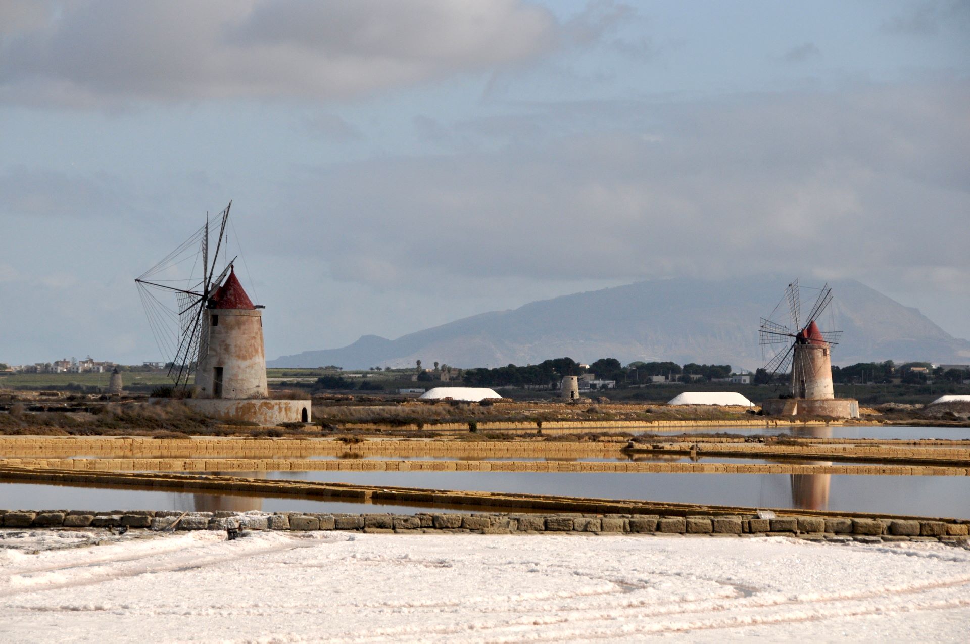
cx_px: 485
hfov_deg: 14.4
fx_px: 3835
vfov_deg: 9.6
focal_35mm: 142
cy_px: 322
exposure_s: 1/2000
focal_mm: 95
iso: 640
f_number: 8
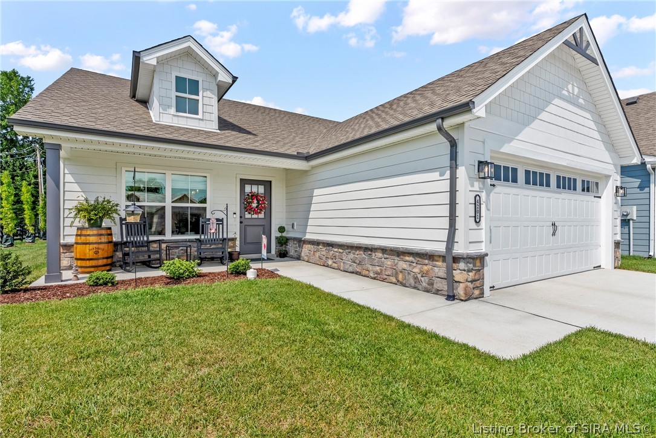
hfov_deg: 93.3
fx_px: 310
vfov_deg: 70.5
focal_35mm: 17
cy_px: 219
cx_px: 328
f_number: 11
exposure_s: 1/1000
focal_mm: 17
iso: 2500
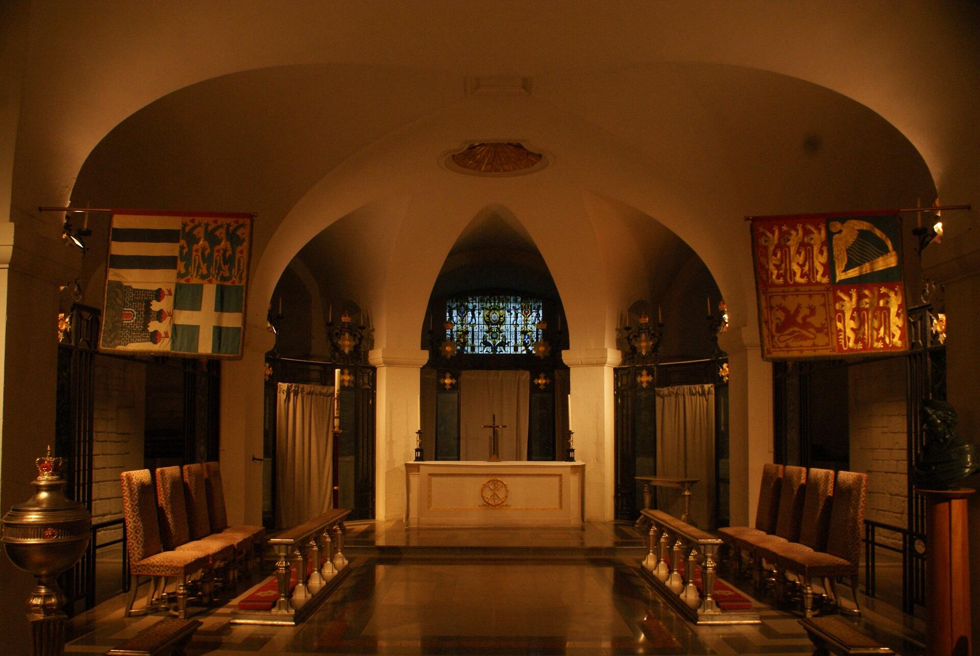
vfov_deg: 48.0
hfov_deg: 67.3
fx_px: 736
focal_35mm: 27
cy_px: 328
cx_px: 490
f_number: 8
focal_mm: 18
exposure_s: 1/8
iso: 800
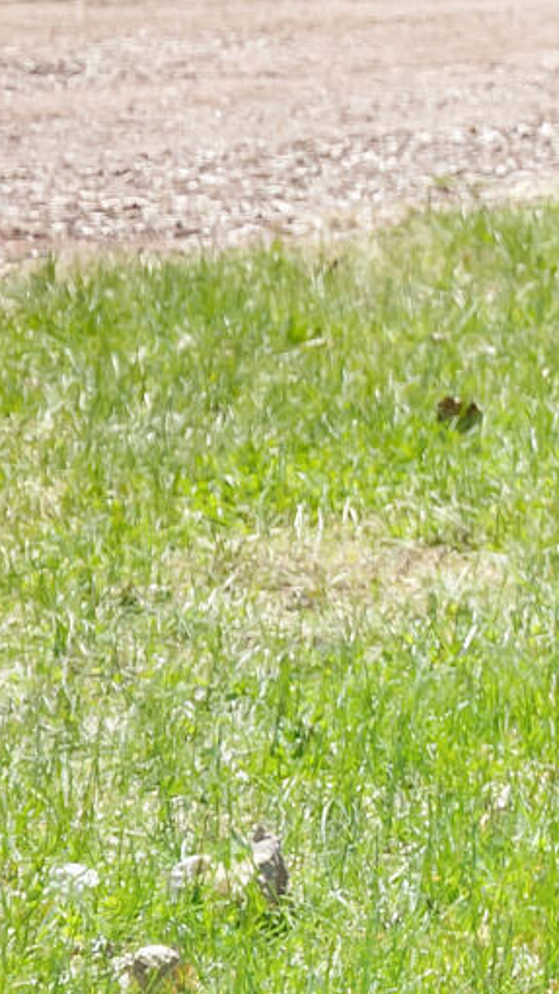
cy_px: -456
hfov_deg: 5.5
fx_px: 4873
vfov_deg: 11.2
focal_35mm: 185
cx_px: 2384
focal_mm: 30
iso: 500
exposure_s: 1/2500
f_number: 4
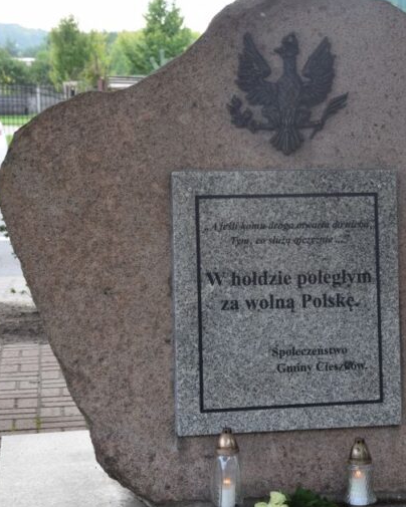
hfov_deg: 16.9
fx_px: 1352
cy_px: 253
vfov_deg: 21.3
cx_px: 327
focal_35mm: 90
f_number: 6.3
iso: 400
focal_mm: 42
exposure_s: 1/160
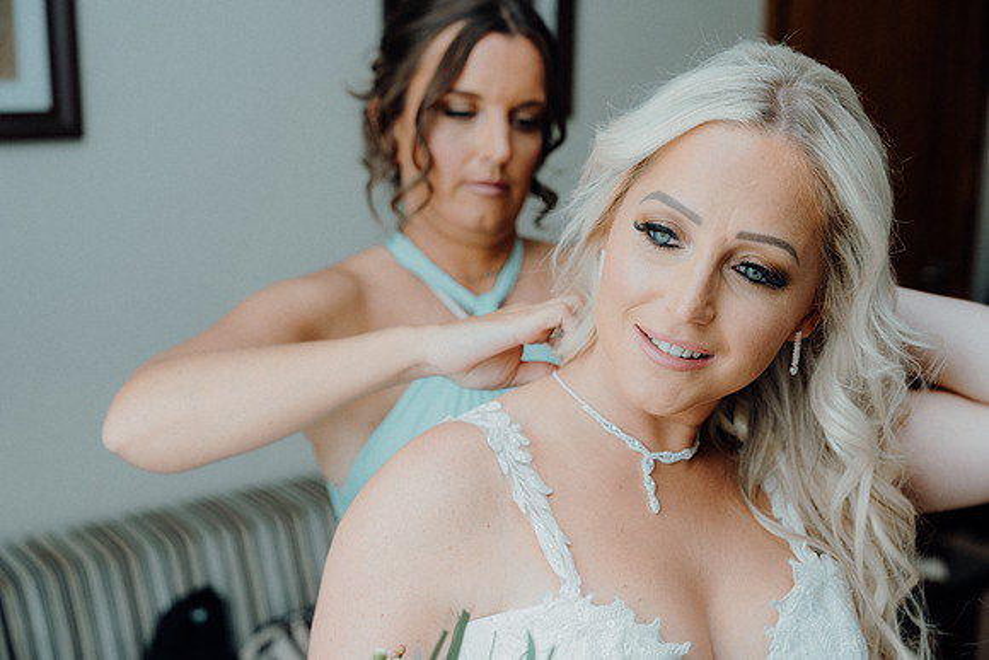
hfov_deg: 41.9
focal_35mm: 47
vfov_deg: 28.7
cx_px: 494
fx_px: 1291
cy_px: 330
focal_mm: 47
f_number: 3.5
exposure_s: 1/160
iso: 200
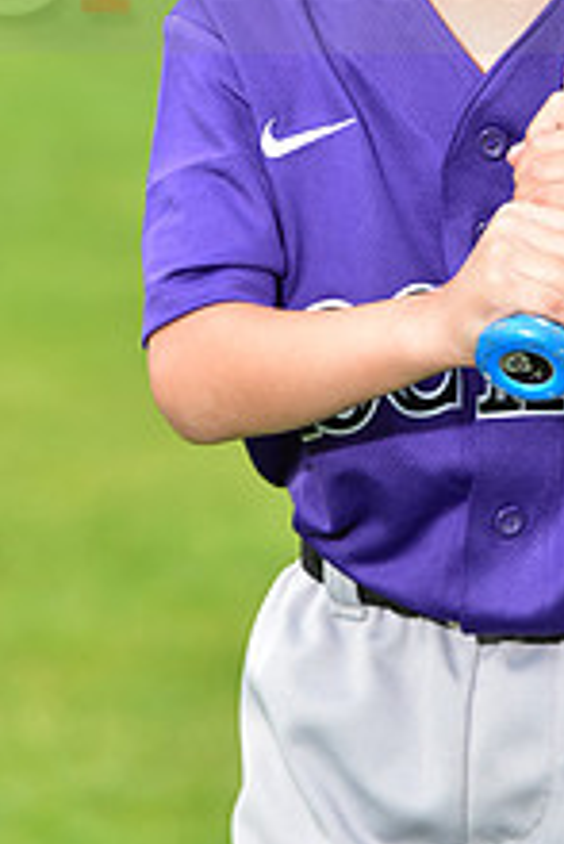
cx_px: 485
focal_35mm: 408
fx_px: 9572
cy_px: -69
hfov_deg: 3.4
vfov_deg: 5.0
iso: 400
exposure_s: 1/250
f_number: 5.6
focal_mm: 155
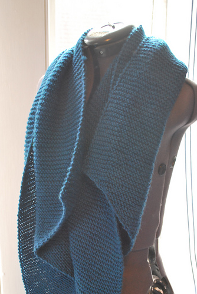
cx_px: 99
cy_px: 182
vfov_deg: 39.3
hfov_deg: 27.1
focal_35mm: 50
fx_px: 409
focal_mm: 26
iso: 450
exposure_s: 1/30
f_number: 4.2
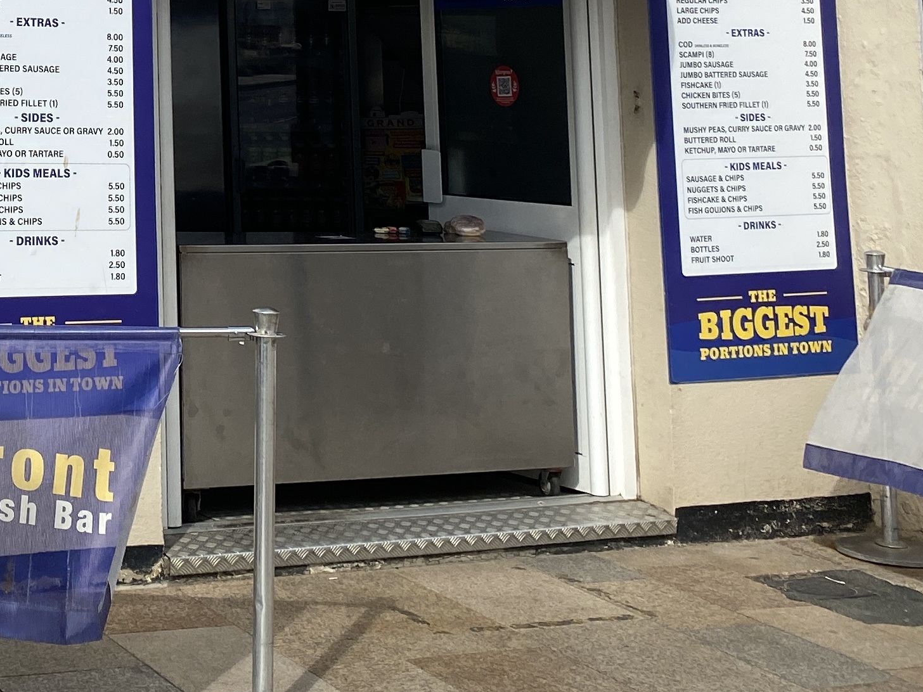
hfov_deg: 25.1
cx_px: -102
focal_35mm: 72
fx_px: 1920
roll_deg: +0.2
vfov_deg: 19.0
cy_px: -189
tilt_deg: +7.3
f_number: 1.8
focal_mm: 4.25
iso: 32
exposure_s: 1/5747
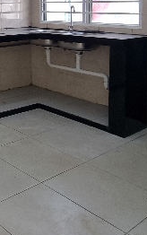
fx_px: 269
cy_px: 14
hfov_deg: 24.2
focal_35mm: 42
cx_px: -72
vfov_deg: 42.4
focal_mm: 2.2
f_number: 2.2
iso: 80
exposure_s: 1/100
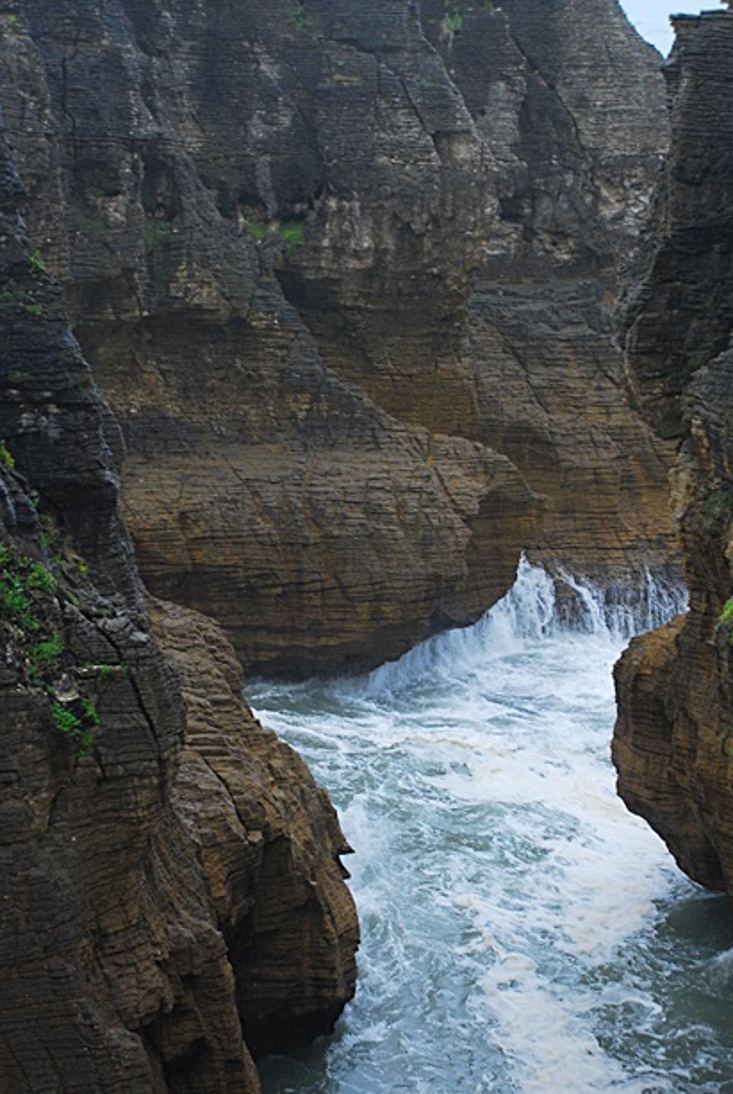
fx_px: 2859
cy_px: 632
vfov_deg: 21.6
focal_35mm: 94
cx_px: 467
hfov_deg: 14.6
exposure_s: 1/200
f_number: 5.6
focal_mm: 48
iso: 400
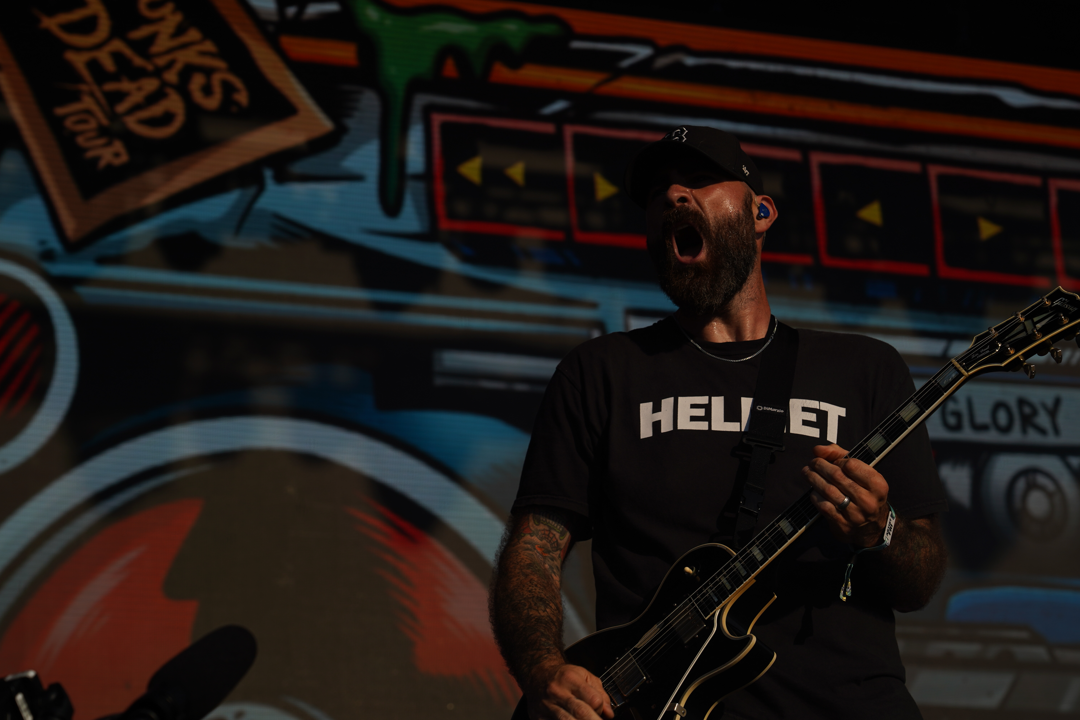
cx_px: 540
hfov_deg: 19.5
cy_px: 360
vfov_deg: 13.0
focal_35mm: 105
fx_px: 3150
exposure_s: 1/800
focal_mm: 105
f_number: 8
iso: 100
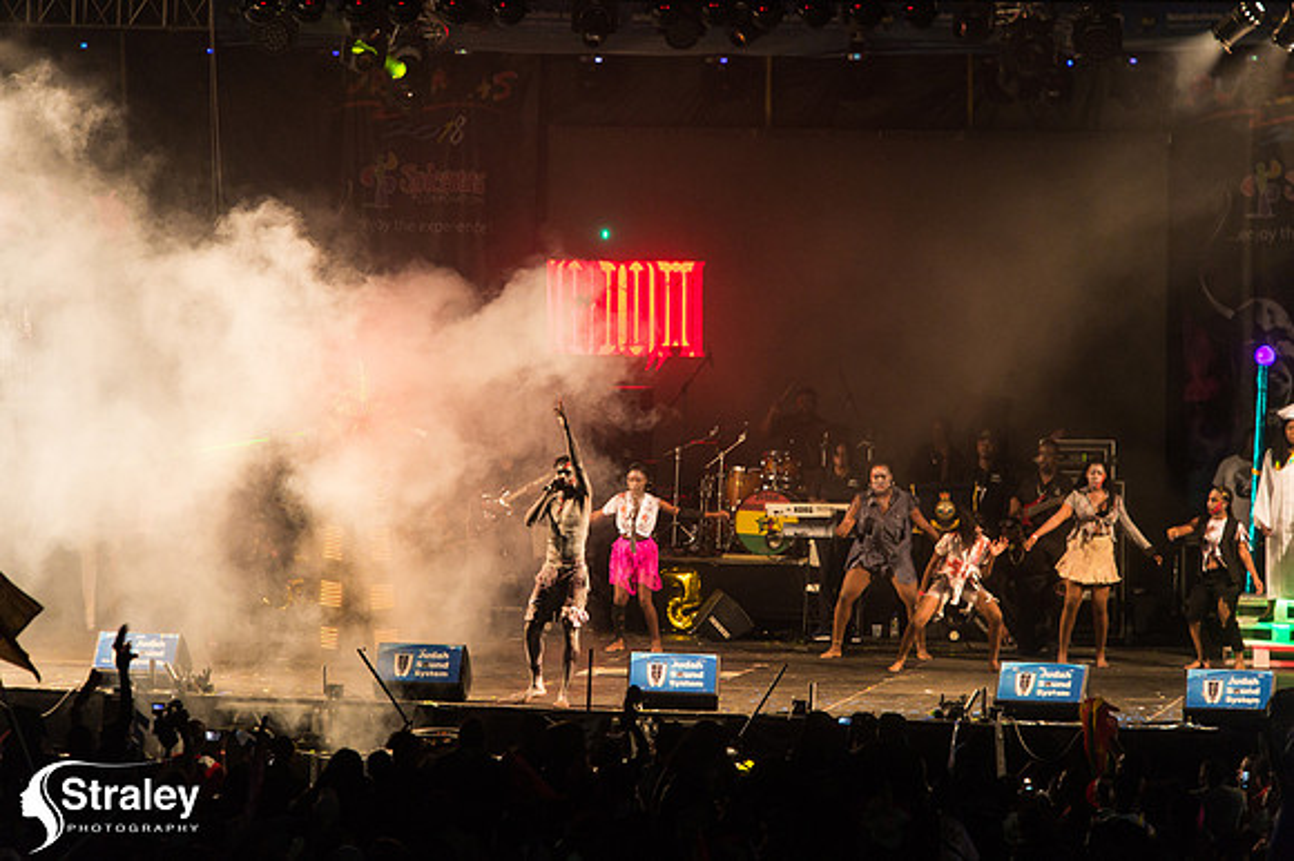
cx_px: 647
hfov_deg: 10.8
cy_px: 430
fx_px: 6825
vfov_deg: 7.2
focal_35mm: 190
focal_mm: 190
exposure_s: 1/160
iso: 5000
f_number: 5.6
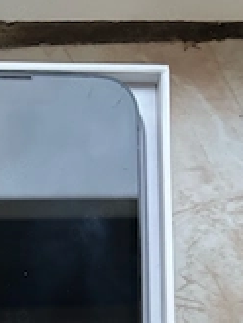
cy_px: 372
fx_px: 589
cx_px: 16
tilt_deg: -84.2
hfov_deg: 22.6
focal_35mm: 63
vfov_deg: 27.5
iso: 320
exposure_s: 1/60
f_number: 1.6
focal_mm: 5.96
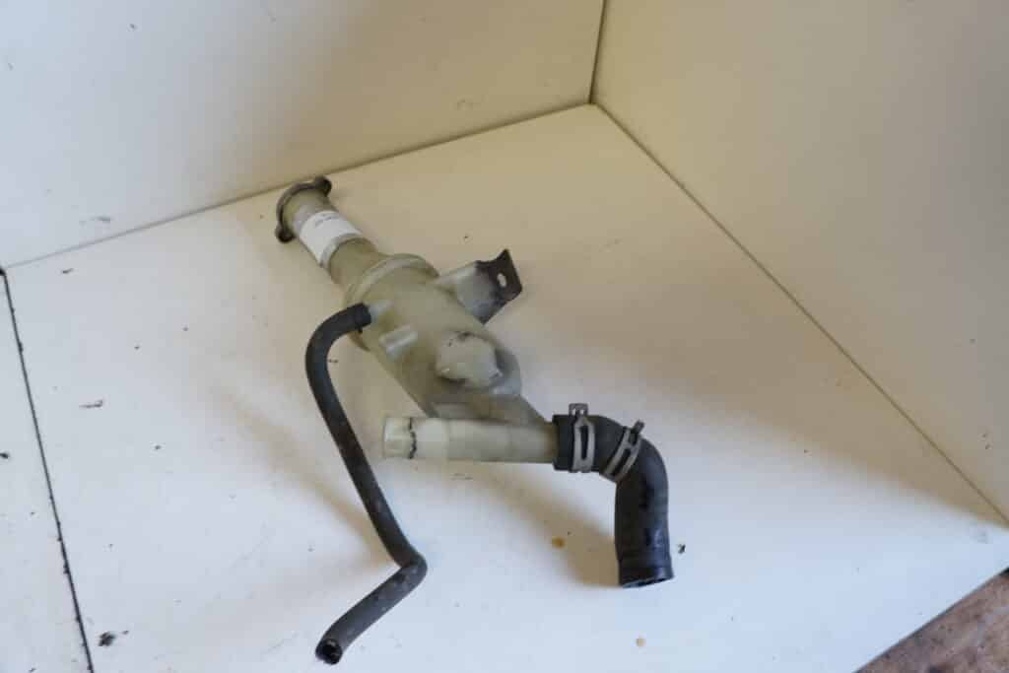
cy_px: 336
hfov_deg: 67.4
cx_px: 504
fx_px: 757
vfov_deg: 47.9
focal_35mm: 27
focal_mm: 18
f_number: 4
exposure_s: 1/60
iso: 500
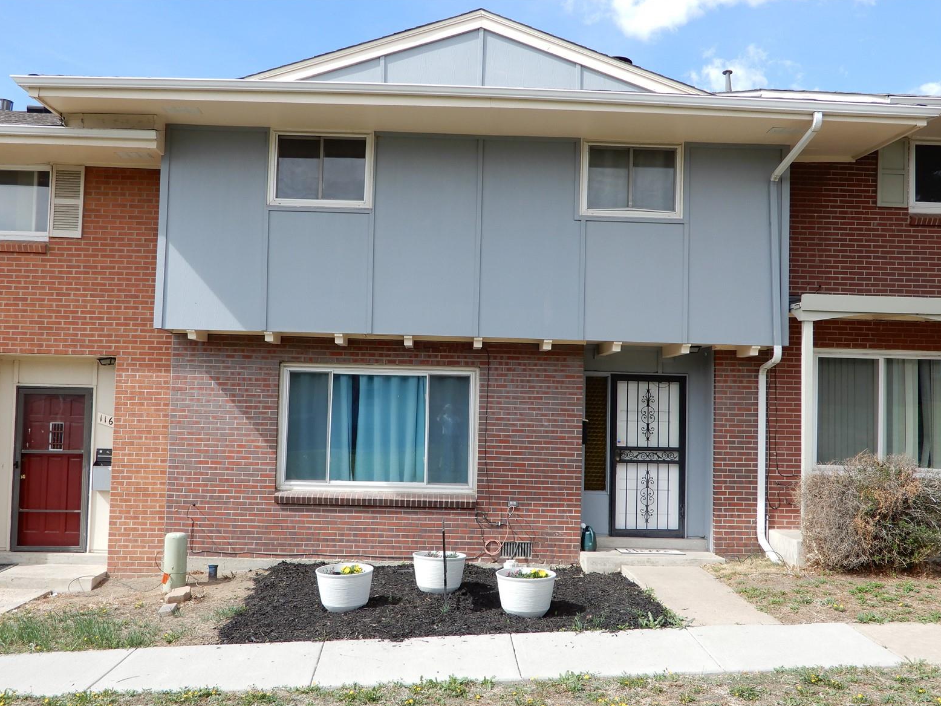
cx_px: 461
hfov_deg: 51.4
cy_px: 360
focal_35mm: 36
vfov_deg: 39.7
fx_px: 979
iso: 80
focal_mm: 6.2
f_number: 4
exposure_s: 1/400
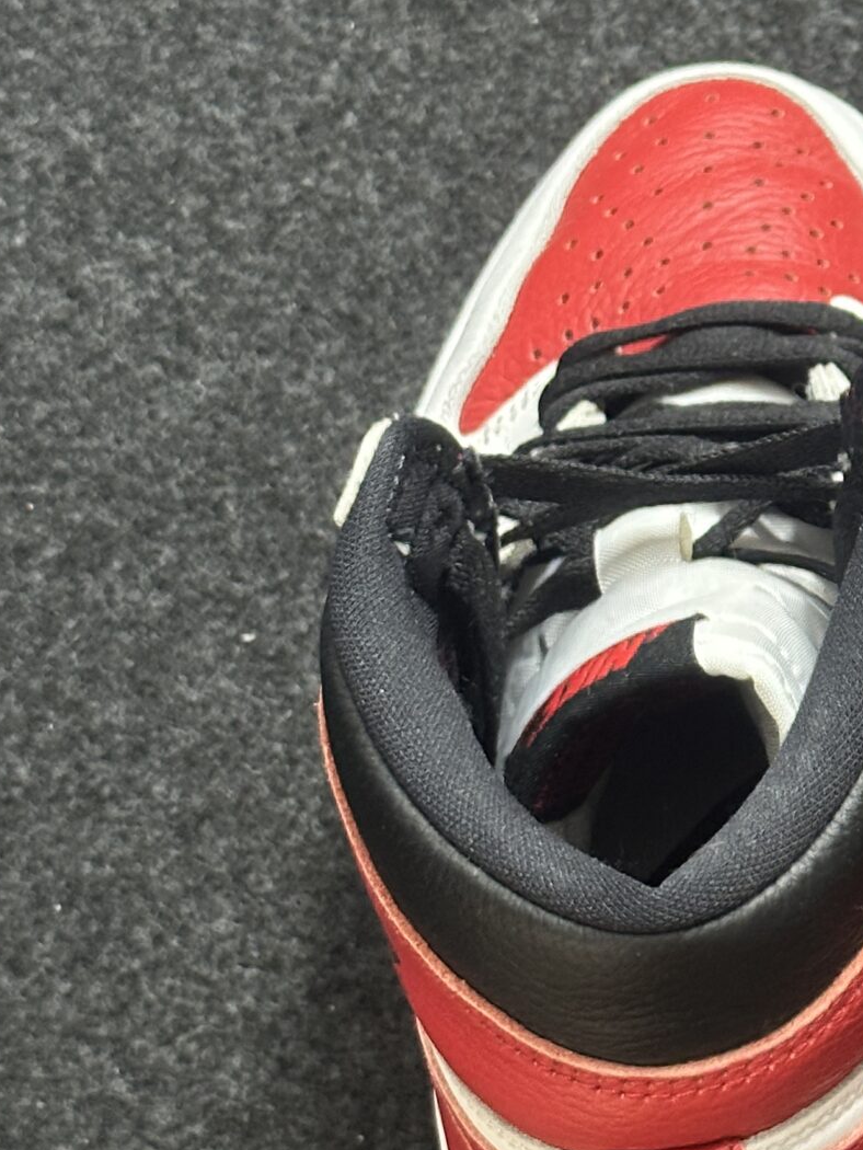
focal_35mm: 117
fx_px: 3888
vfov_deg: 16.8
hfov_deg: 12.4
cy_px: 645
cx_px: 966
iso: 400
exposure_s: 1/25
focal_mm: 6.86
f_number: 1.78
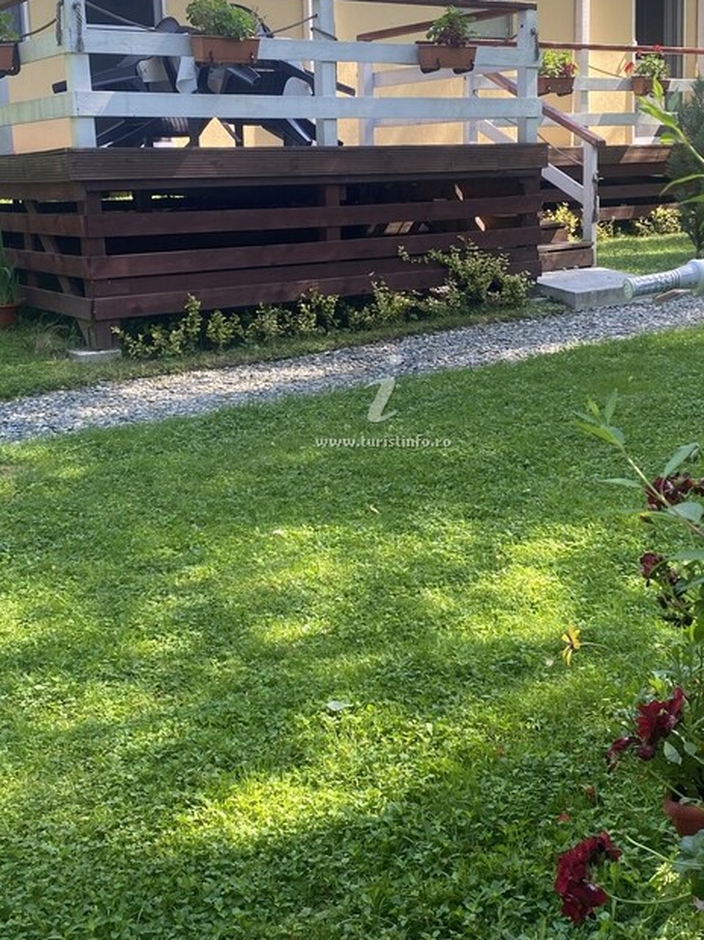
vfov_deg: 43.6
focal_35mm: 43
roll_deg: +1.4
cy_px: 374
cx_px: 358
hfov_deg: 33.6
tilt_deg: -9.0
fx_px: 1166
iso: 32
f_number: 1.8
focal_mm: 4.25
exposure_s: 1/196
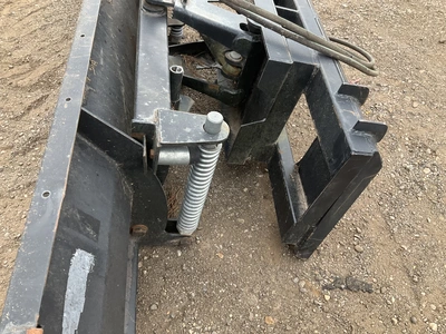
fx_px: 374
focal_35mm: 29
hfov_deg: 61.7
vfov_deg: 48.2
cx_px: 223
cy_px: 167
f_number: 1.8
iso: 25
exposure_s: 1/314
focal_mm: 3
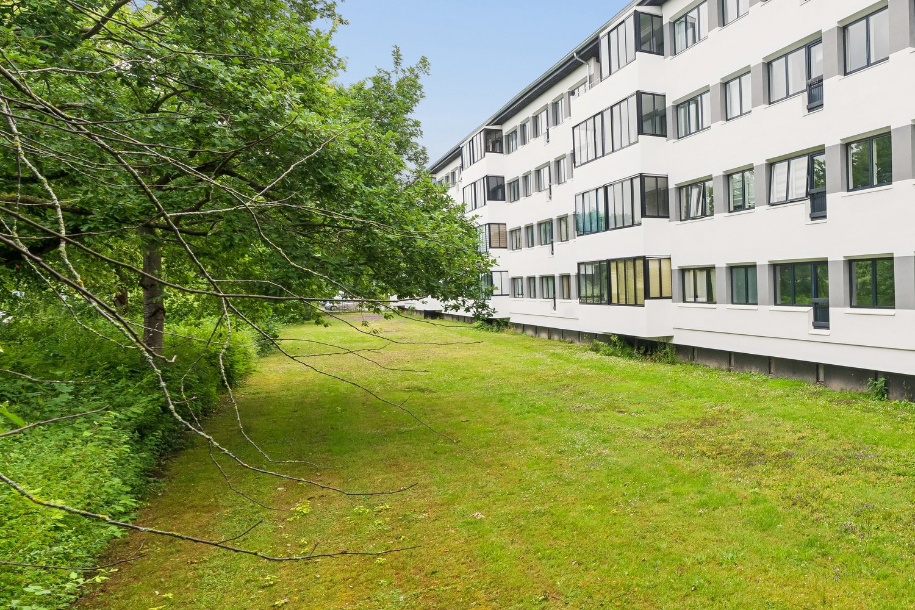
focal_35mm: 28
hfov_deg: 55.4
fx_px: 712
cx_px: 847
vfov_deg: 46.3
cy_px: 340
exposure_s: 1/40
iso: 200
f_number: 10
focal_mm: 14
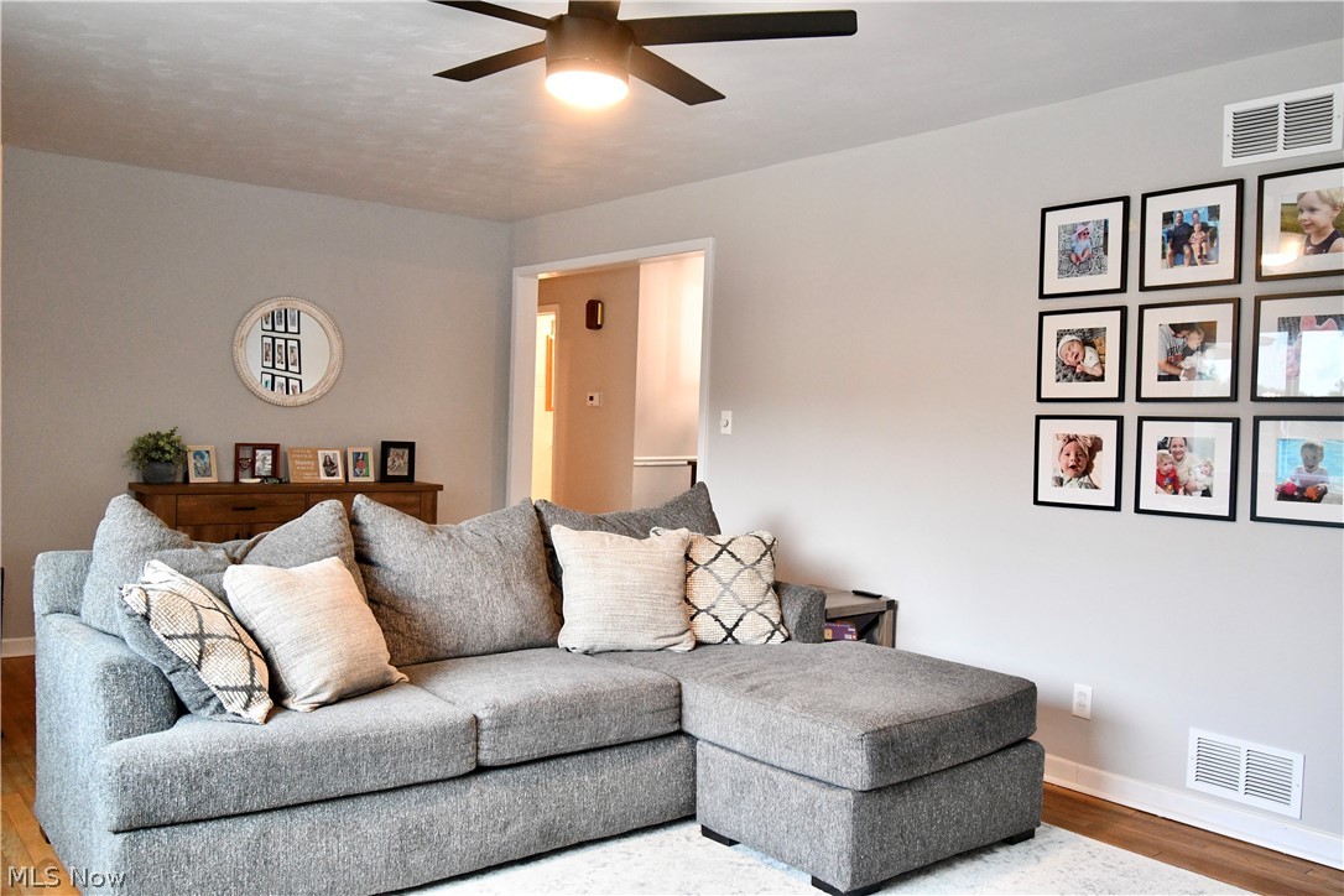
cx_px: 672
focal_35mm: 30
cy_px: 448
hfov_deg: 61.9
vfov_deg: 43.6
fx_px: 1120
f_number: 5.6
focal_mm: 20
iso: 2200
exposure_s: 1/30
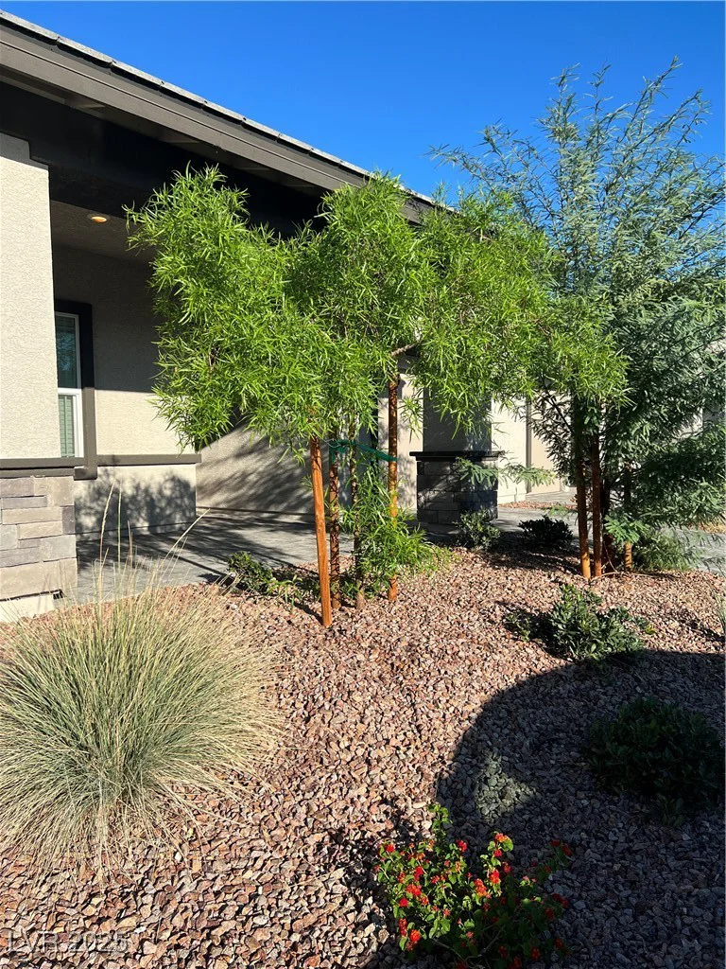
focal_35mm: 26
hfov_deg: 53.1
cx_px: 363
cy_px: 484
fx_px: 727
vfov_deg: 67.3
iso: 50
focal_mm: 5.7
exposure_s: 1/2762
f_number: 1.5
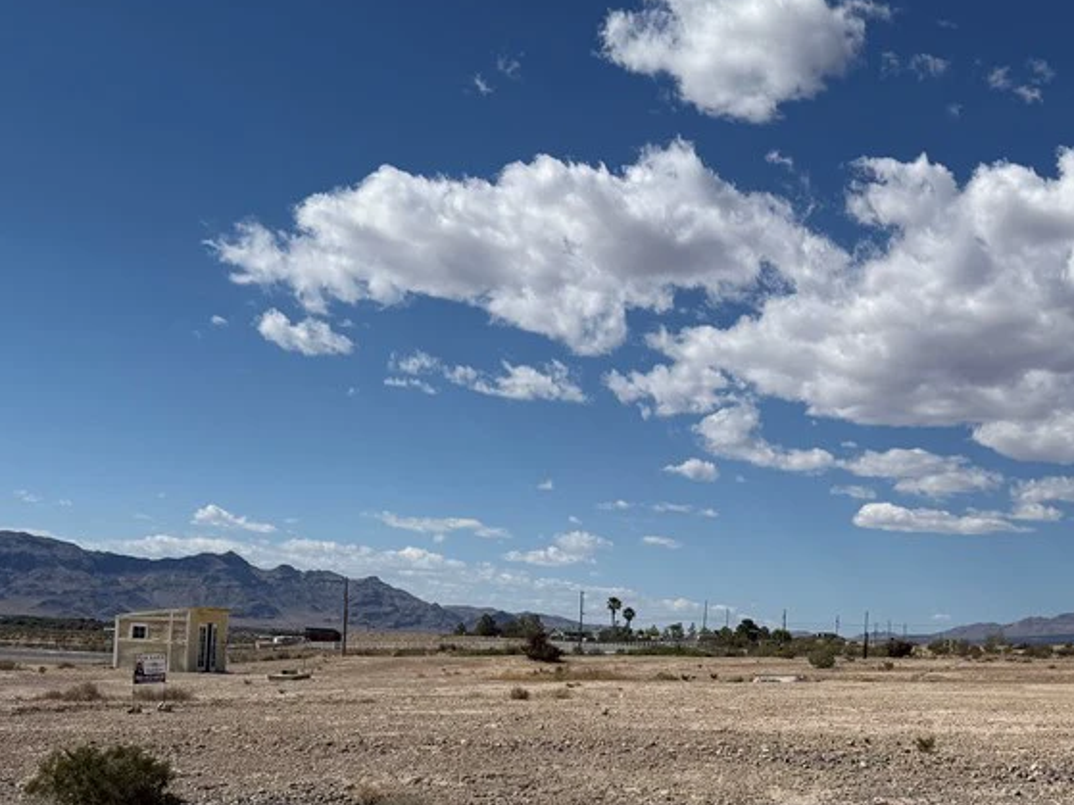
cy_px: 653
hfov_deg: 42.6
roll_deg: -2.8
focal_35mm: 44
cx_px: 674
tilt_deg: +0.9
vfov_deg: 31.9
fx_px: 1365
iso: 80
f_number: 1.78
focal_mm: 6.76
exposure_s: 1/11905
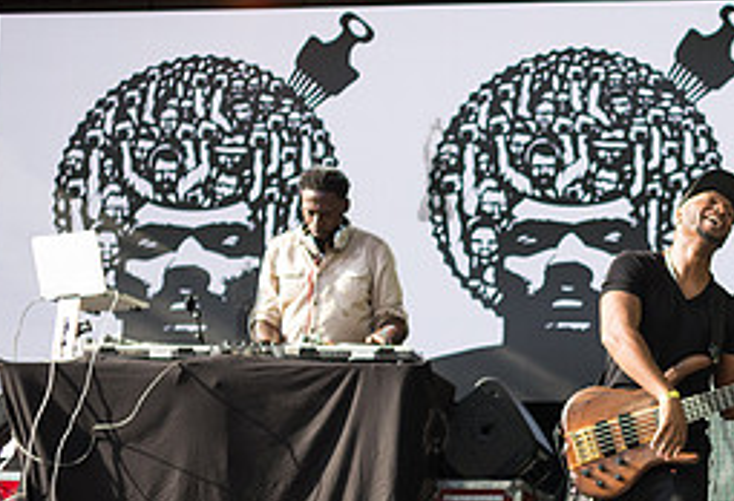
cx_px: 710
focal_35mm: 89
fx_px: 1828
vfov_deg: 15.5
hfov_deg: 22.0
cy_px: 367
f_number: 2.8
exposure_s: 1/4000
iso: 1250
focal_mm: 35
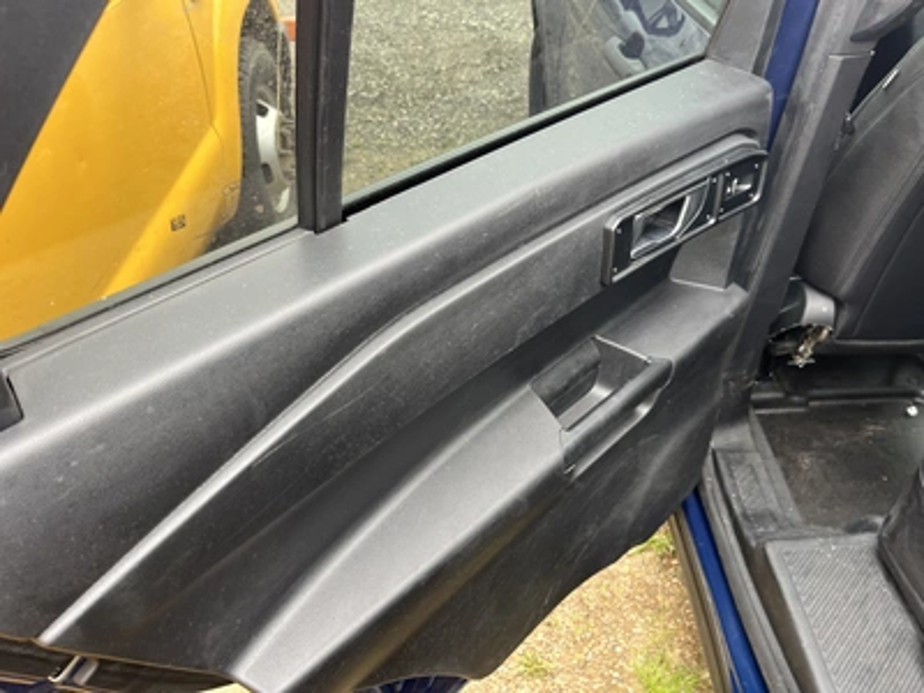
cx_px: 462
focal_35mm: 26
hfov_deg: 67.3
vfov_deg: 53.1
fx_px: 694
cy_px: 346
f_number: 1.6
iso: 80
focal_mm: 5.1
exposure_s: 1/122
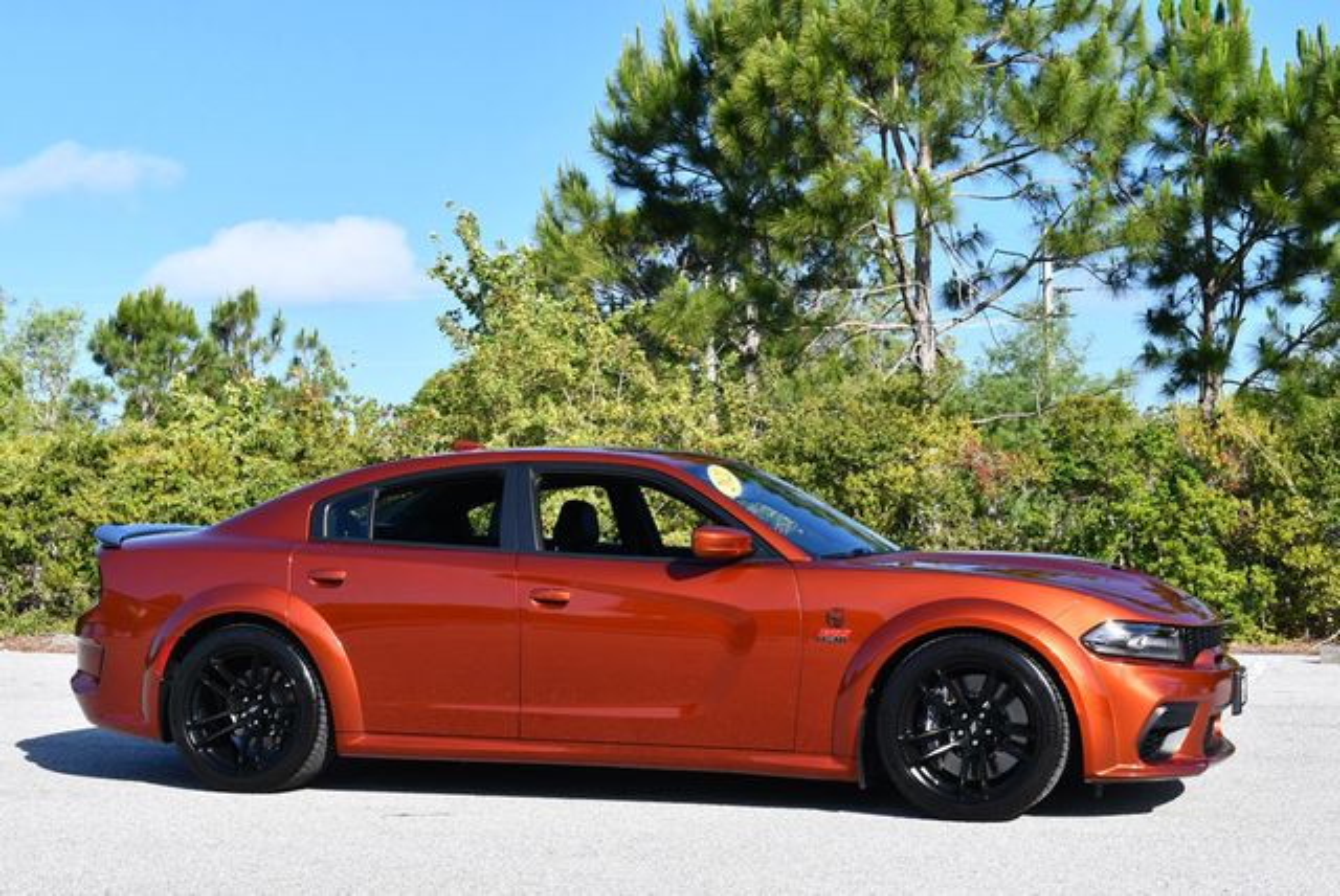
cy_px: 448
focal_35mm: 58
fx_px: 2161
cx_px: 670
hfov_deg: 34.5
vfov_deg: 23.4
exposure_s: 1/250
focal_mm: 29
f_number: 8
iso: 160
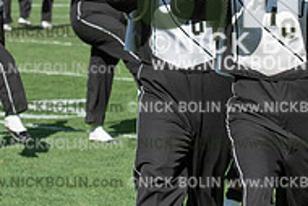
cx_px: 251
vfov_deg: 6.4
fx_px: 1832
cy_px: -6
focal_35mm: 214
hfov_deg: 9.6
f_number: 5
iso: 400
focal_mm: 70
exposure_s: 1/2000
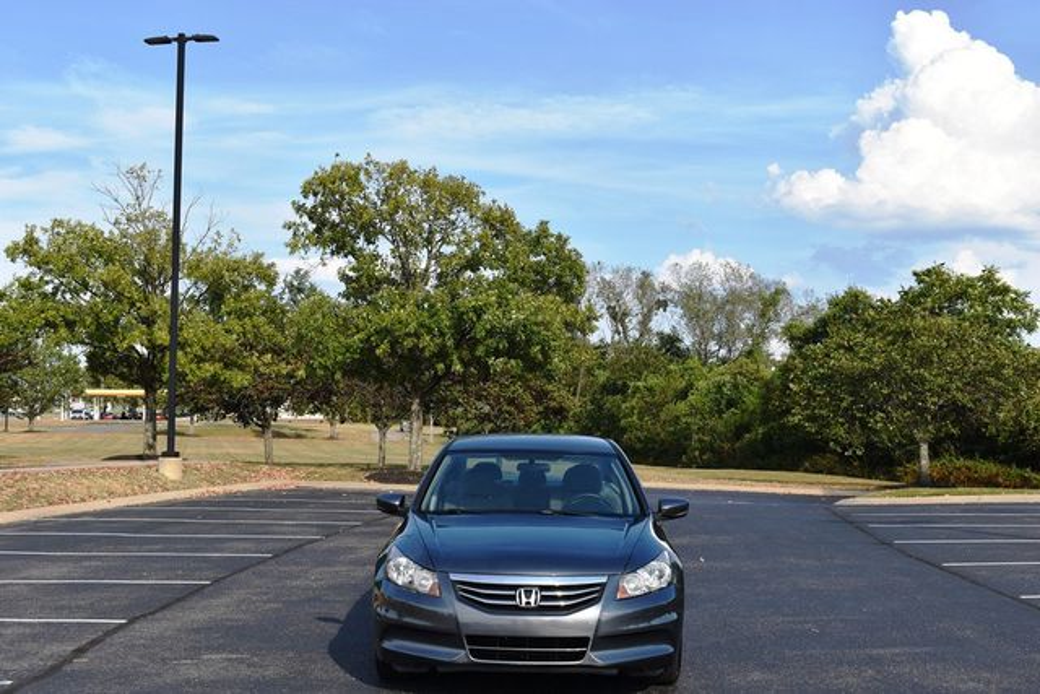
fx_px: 1474
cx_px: 520
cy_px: 347
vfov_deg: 26.5
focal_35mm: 51
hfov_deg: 38.9
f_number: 8
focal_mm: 34
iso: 100
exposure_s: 1/250
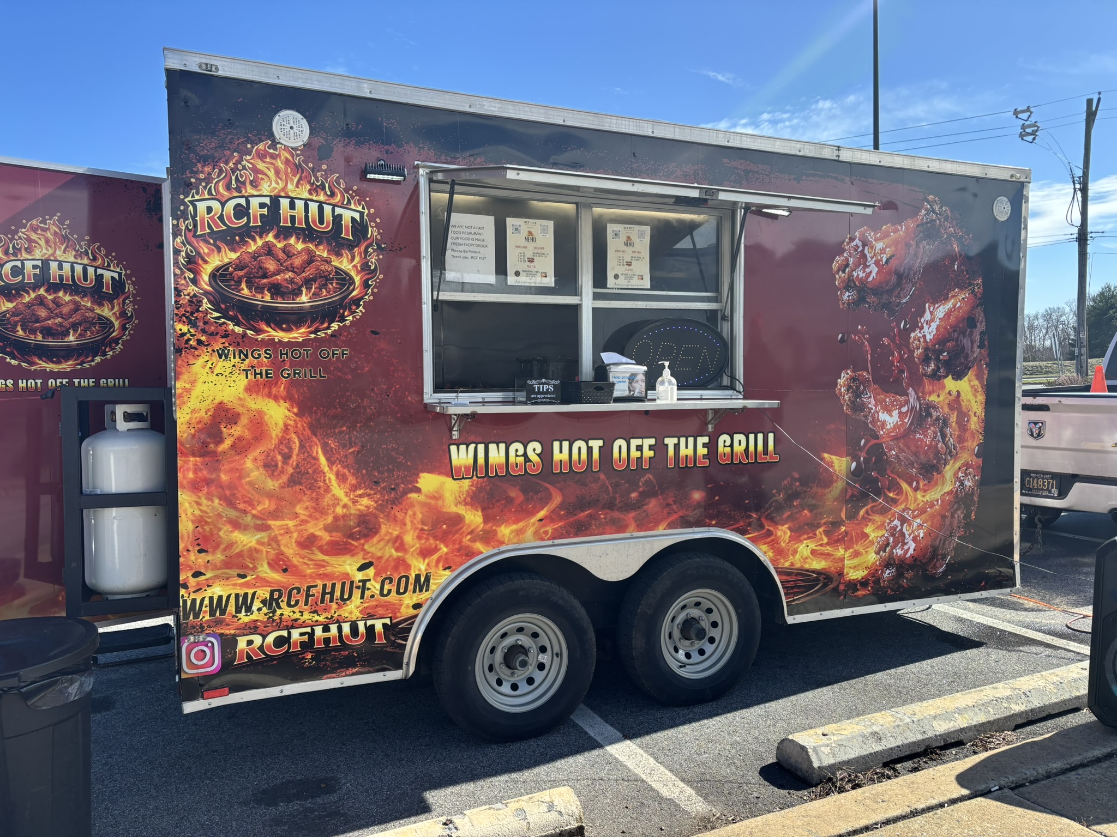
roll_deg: +2.8
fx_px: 839
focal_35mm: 26
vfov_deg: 53.1
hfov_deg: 67.3
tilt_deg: -3.1
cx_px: 558
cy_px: 418
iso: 50
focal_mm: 5.96
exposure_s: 1/1590
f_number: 1.6
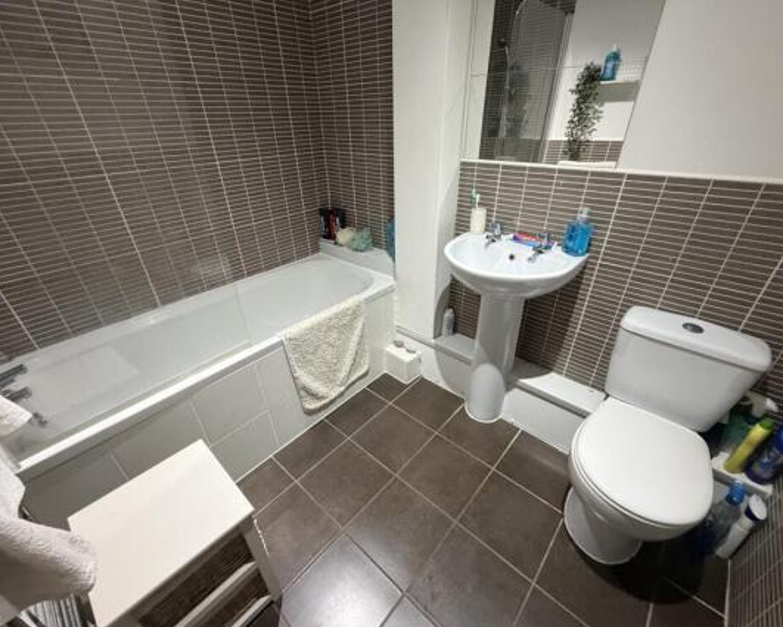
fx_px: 348
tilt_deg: -30.3
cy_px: 319
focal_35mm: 15
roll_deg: +1.8
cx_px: 392
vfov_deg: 84.0
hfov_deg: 96.8
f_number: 2.2
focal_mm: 2.22
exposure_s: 1/50
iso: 400
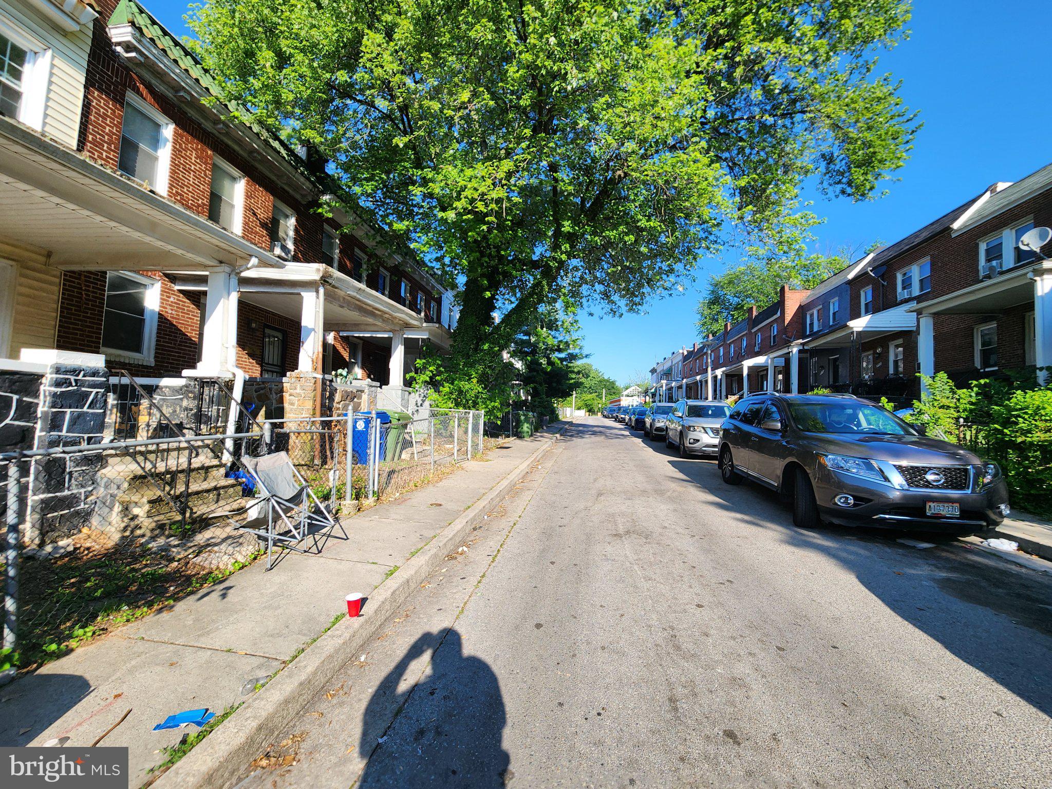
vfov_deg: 89.9
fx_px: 395
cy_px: 394
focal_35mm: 13
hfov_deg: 106.2
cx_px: 526
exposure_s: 1/883
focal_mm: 2.2
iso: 50
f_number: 2.2
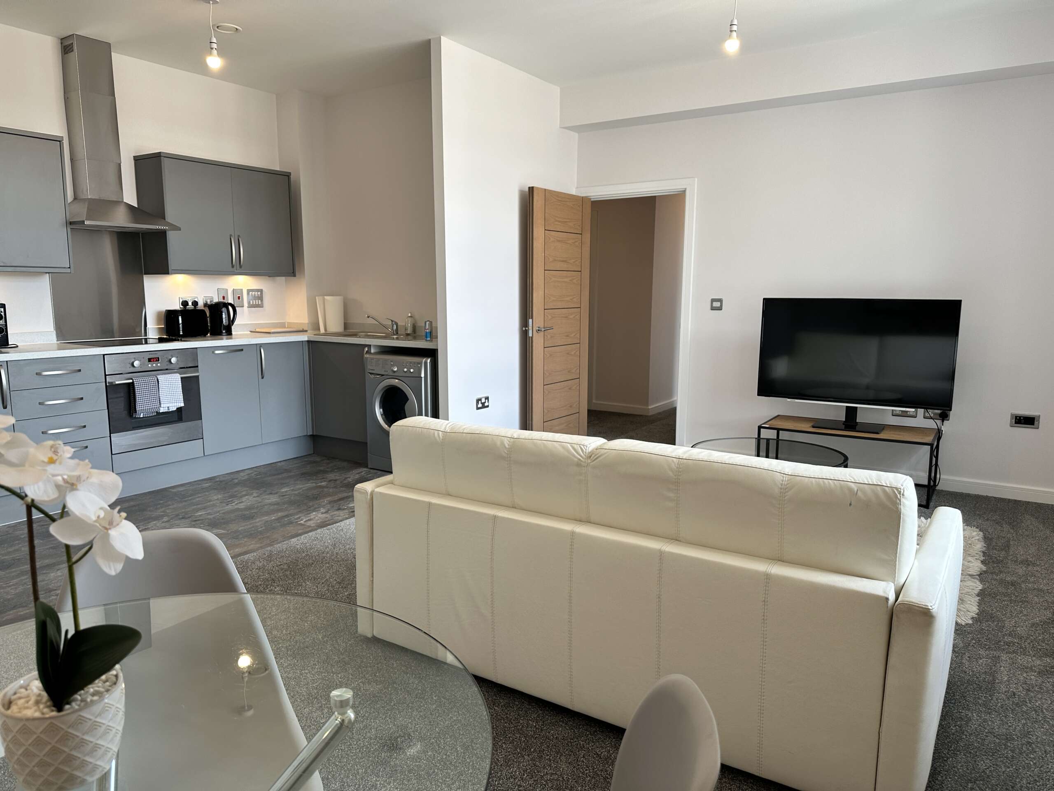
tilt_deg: -8.9
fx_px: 731
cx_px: 527
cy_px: 396
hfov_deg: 71.6
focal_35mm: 24
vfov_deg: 56.8
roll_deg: +0.2
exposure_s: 1/100
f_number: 1.78
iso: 80
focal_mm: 6.86
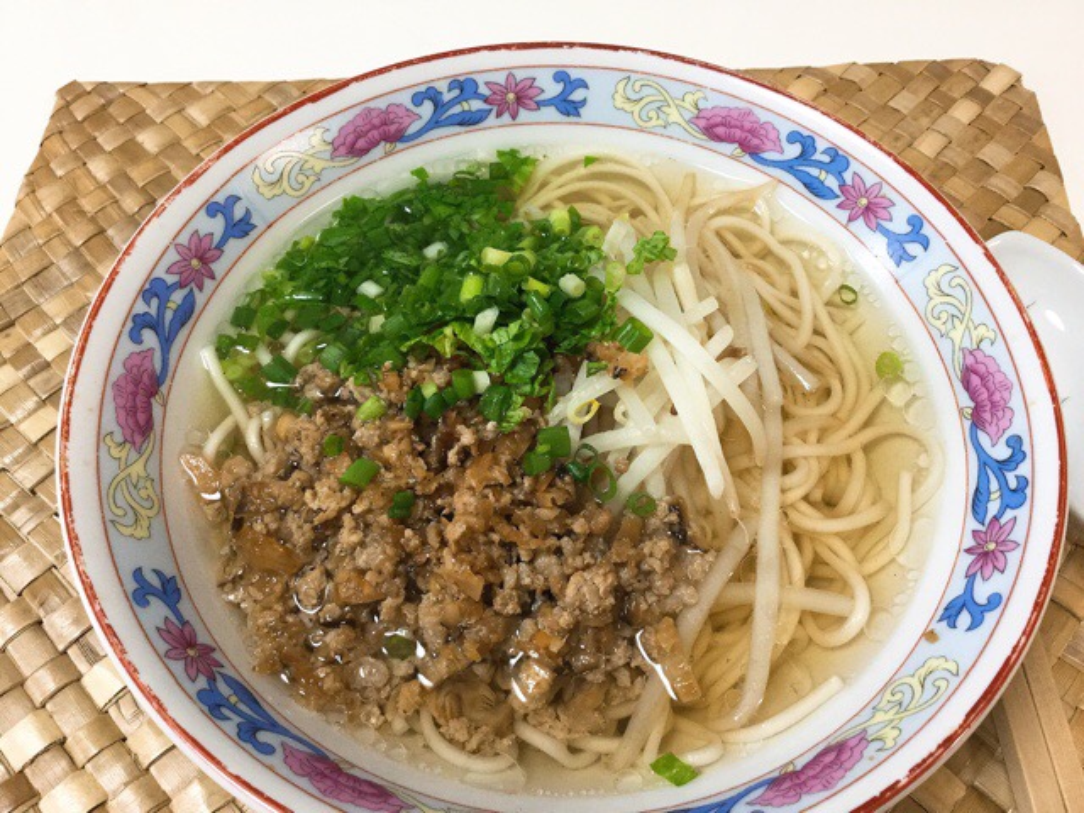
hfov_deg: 58.4
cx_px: 542
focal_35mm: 31
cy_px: 406
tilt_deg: -60.2
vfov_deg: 45.4
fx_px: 971
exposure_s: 1/30
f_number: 2.4
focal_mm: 3.3
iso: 100
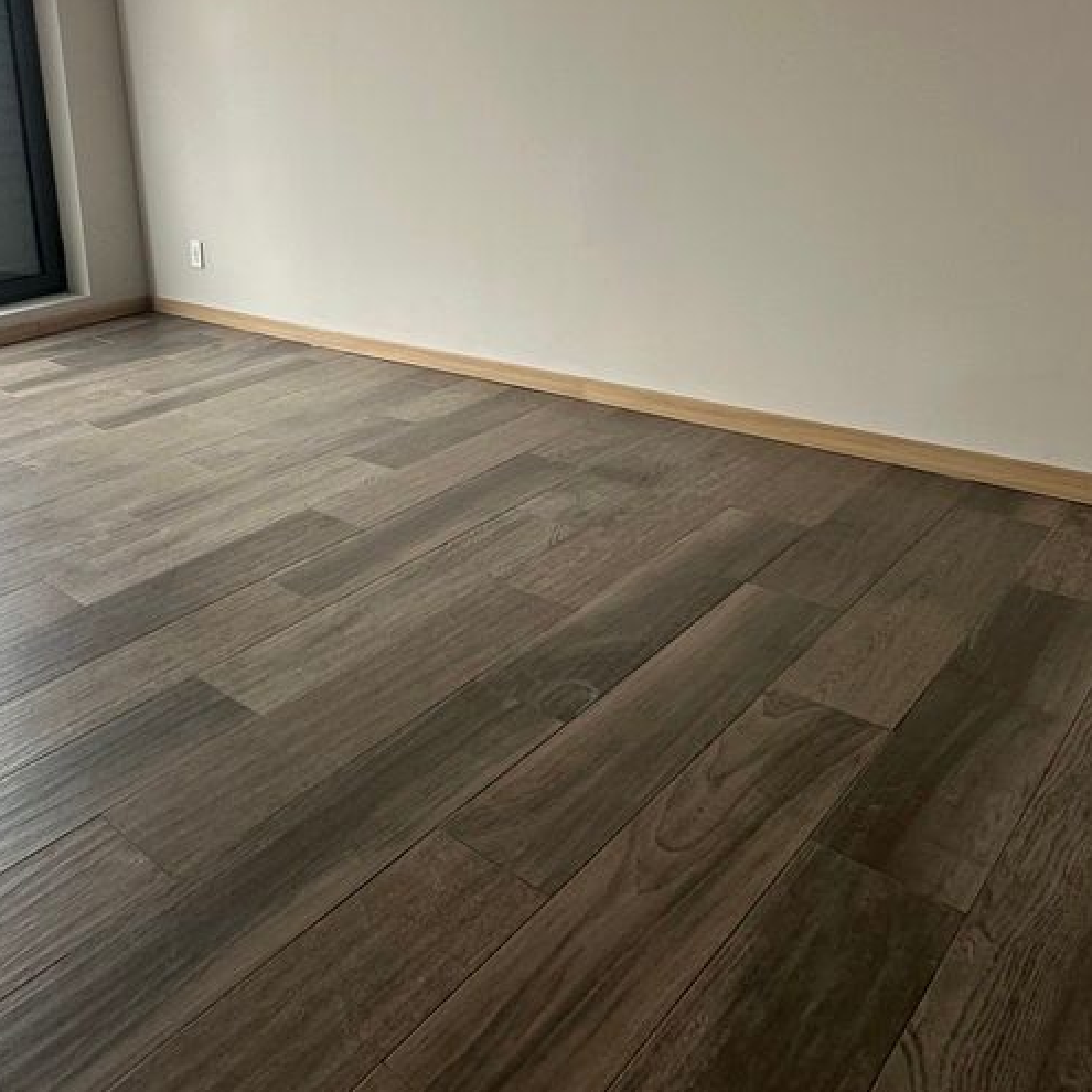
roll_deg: +3.7
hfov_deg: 53.3
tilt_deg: -10.1
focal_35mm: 30
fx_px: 1071
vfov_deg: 51.6
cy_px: 265
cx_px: 393
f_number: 2.2
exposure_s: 1/99
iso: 50
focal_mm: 2.22
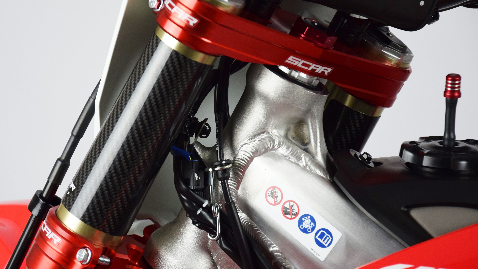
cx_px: 224
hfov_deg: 11.4
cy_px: 144
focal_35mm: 189
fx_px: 2390
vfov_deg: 6.4
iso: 640
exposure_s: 1/250
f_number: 5.6
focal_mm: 105
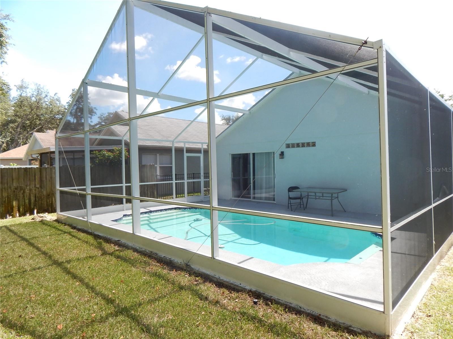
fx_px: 288
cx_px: 226
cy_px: 170
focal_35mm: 22
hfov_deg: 76.4
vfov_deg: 61.1
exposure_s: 1/400
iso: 125
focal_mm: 4
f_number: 3
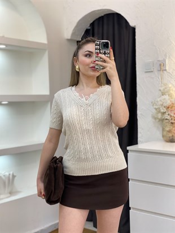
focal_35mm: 52
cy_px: 116
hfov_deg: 28.0
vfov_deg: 36.8
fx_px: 350
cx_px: 88
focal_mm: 6
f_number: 2
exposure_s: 1/100
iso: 64
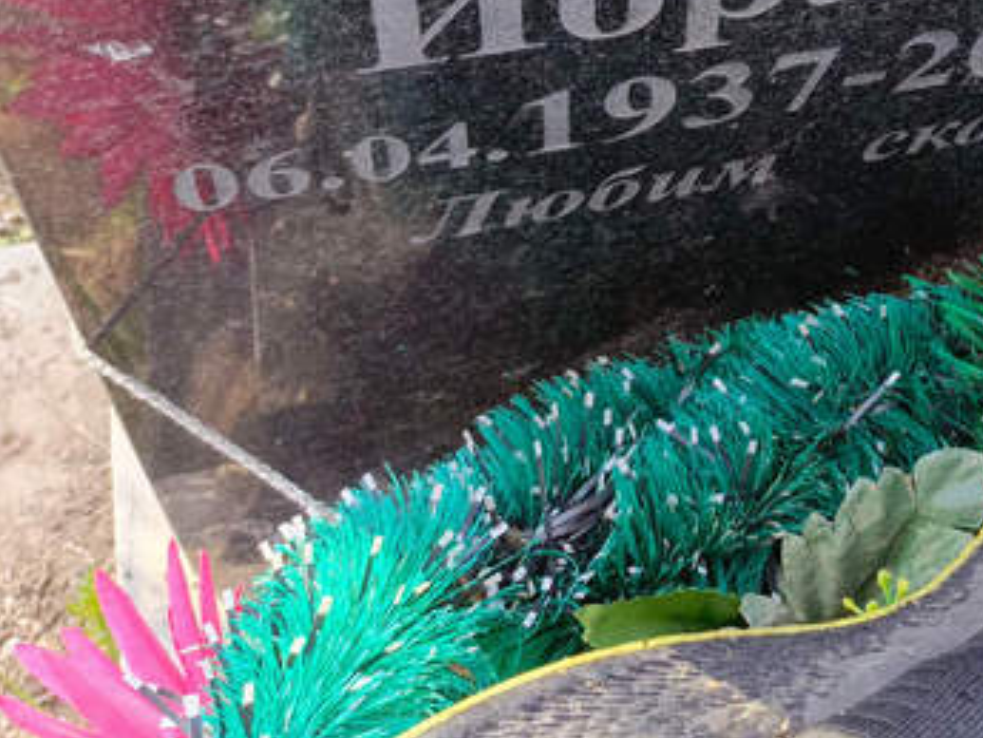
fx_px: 1648
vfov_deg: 23.7
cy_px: -68
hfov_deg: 30.9
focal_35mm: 58
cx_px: 977
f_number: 1.69
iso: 254
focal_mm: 4.76
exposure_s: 1/120
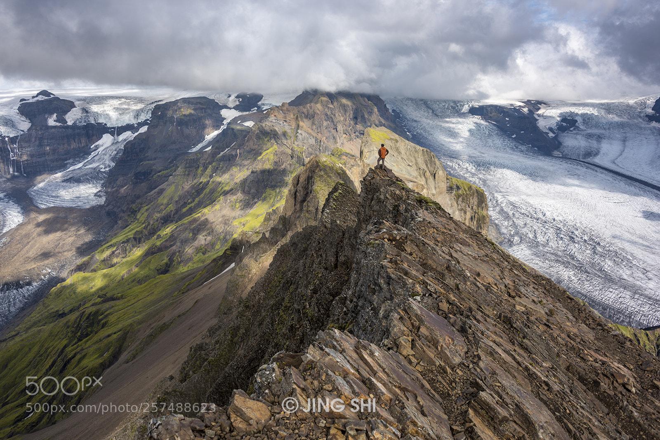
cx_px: 330
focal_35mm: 28
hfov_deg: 65.5
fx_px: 513
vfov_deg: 46.4
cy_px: 220
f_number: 8
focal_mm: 28
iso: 64
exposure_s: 1/200
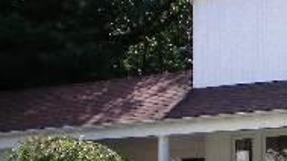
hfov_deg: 19.5
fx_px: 798
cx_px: 316
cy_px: 172
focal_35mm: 105
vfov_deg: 11.4
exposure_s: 1/320
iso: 64
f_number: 3.1
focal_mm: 6.3
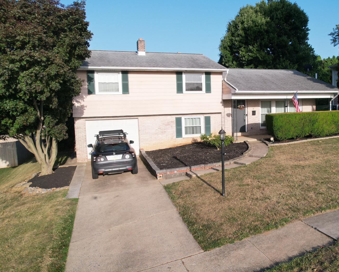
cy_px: 133
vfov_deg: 48.5
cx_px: 233
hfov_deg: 57.1
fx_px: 301
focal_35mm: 30
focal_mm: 8.38
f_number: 2.8
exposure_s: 1/120
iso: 150
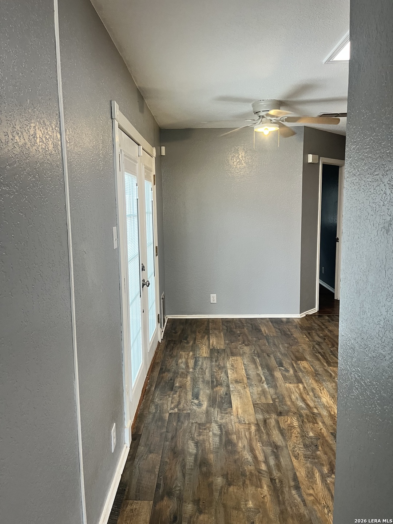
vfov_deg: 67.3
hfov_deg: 53.1
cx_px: 196
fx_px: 394
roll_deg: +1.1
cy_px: 262
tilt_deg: -6.4
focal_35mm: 26
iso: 200
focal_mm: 5.1
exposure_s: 1/60
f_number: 1.6
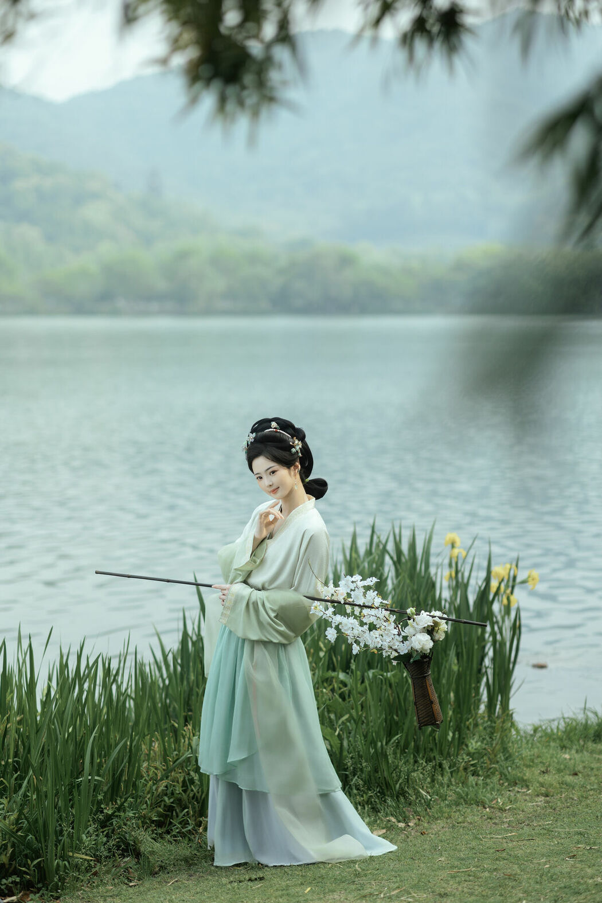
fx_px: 2132
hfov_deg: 16.1
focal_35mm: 85
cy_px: 452
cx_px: 301
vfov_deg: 23.9
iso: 100
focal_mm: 85
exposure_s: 1/2000
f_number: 2
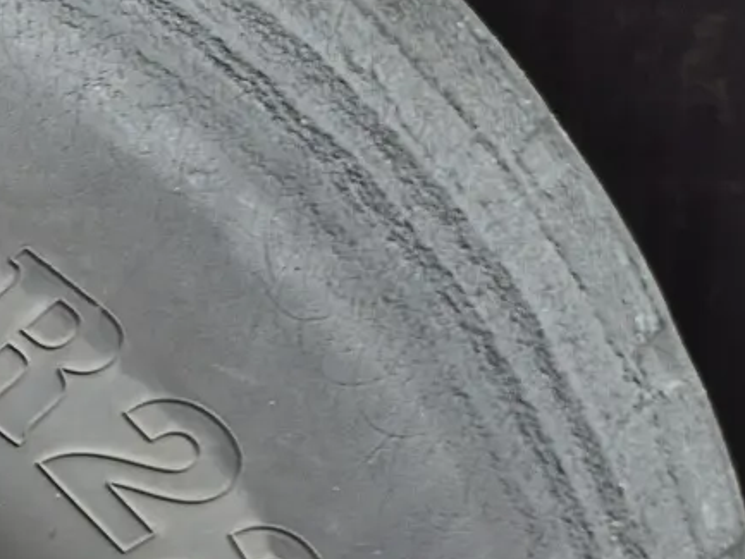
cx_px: -841
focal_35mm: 102
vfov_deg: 13.3
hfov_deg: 14.9
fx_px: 2196
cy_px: 948
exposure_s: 1/186
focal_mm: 5.4
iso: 25
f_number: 1.8
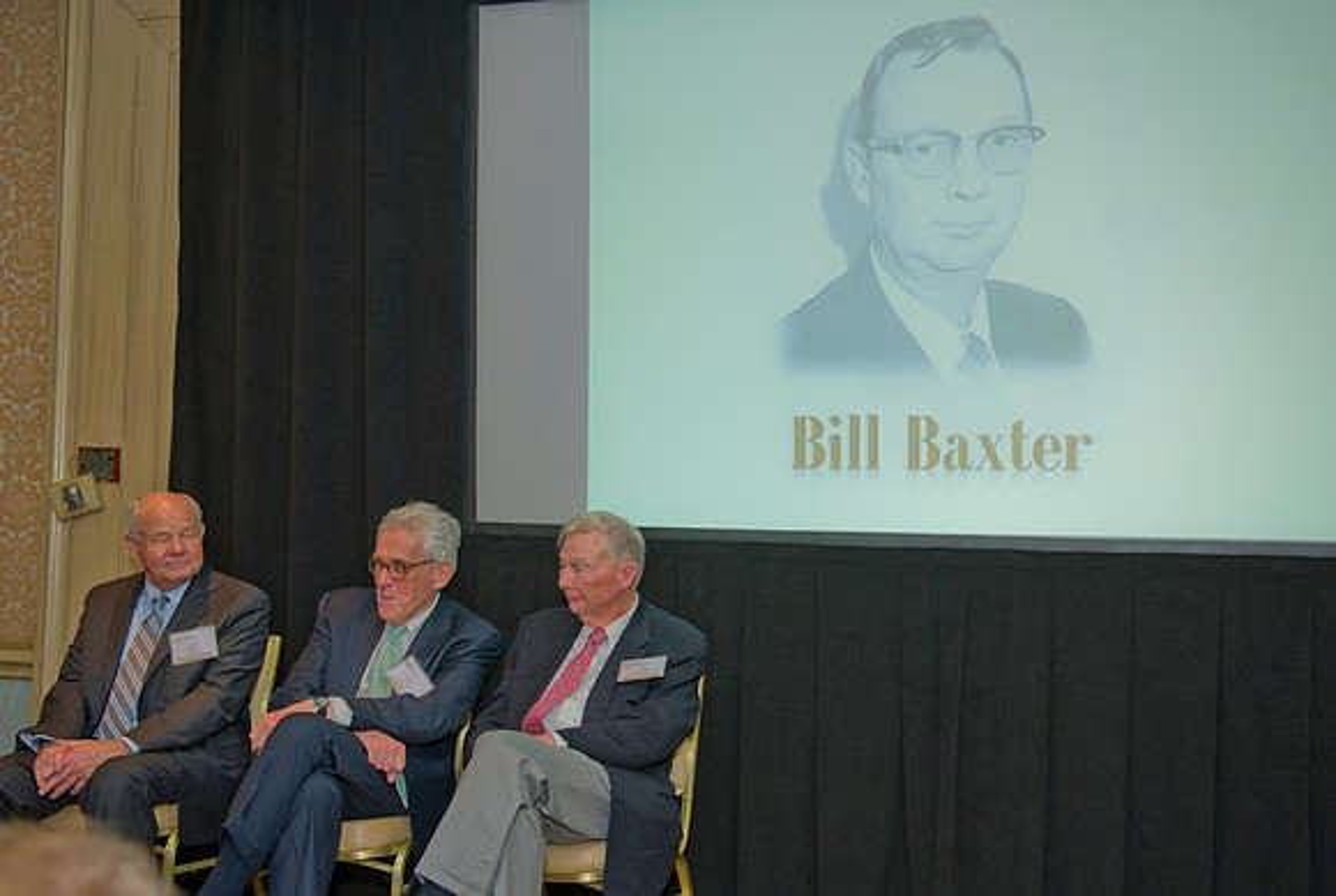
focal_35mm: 42
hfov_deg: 46.7
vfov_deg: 32.3
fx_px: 1544
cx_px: 717
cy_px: 475
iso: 800
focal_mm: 38
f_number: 3.2
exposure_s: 1/125
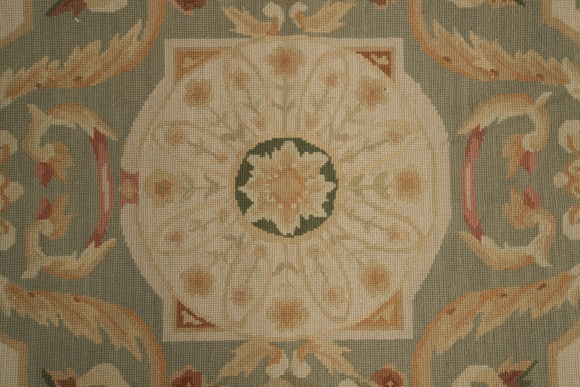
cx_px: 290
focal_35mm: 44
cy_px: 194
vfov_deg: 30.5
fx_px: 709
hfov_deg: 44.5
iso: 2000
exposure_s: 1/125
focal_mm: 44
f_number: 3.2
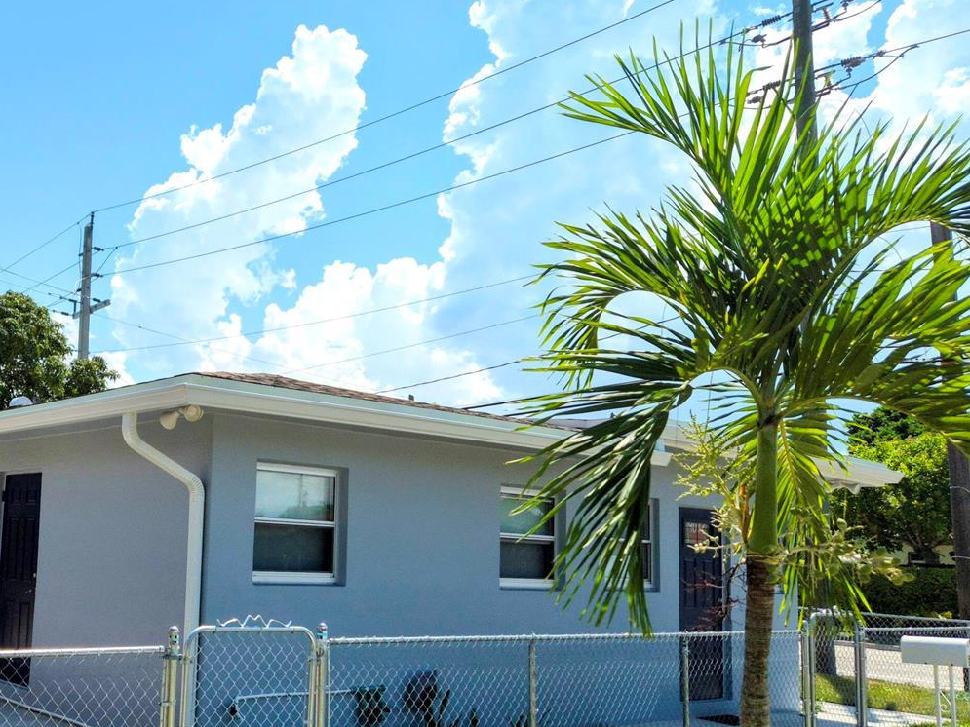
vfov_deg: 38.5
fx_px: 1037
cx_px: 208
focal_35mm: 37
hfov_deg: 47.7
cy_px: 424
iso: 50
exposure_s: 1/2888
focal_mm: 5.4
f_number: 1.8
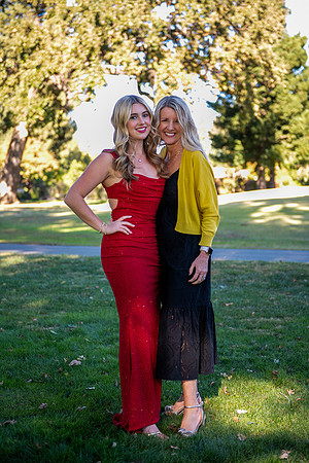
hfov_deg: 23.4
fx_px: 747
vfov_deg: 34.5
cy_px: 232
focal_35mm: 58
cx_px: 154
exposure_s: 1/320
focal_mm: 58
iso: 320
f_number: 2.8
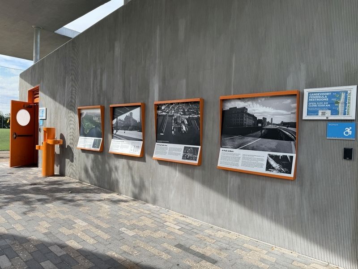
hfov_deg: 71.6
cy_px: 134
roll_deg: -2.4
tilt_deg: -0.5
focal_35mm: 24
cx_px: 179
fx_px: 248
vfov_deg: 56.8
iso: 80
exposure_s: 1/1901
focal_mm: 6.76
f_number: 1.78
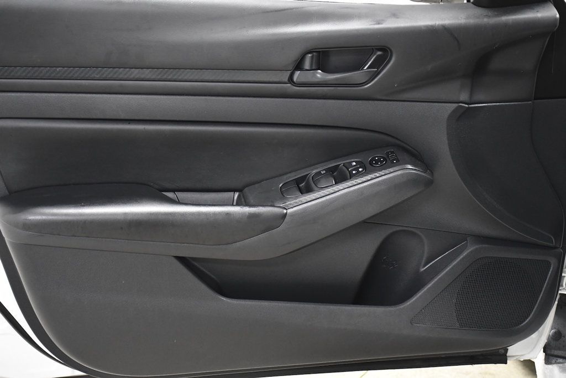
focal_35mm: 57
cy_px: 189
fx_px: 896
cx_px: 283
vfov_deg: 23.8
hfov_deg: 35.0
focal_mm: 38
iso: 2500
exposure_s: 1/100
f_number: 4.5
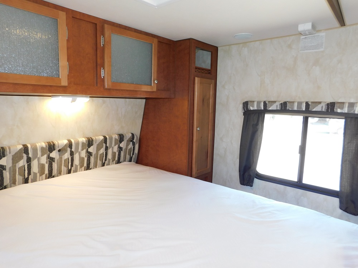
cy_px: 134
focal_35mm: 23
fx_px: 238
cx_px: 179
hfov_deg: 73.9
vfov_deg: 58.9
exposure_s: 1/30
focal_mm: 4
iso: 125
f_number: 3
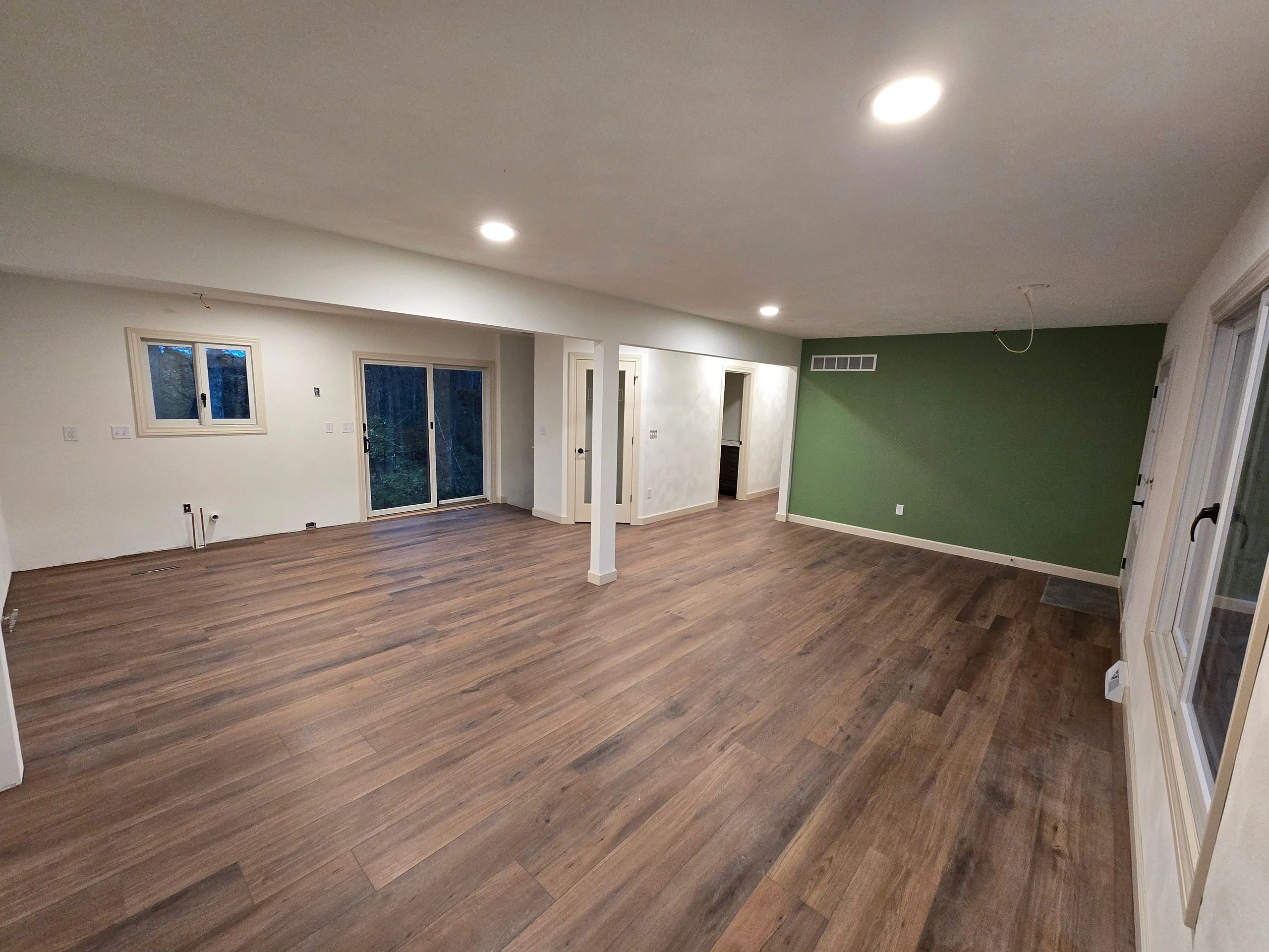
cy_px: 476
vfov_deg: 89.9
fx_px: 477
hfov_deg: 106.2
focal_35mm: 13
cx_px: 634
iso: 400
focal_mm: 2.2
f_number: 2.2
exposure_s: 1/60
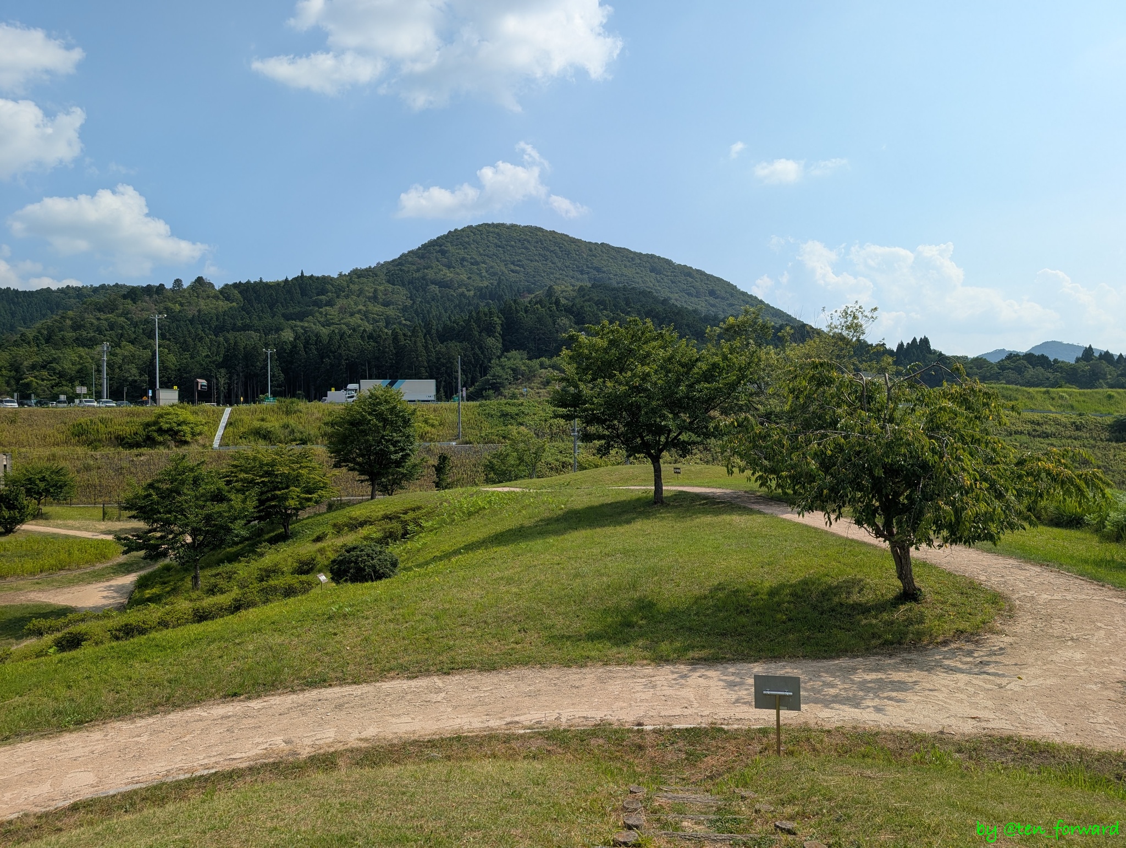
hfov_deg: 71.5
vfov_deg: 56.9
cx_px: 563
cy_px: 424
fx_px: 782
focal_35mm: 24
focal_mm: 6.9
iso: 21
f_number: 1.68
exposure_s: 1/1587
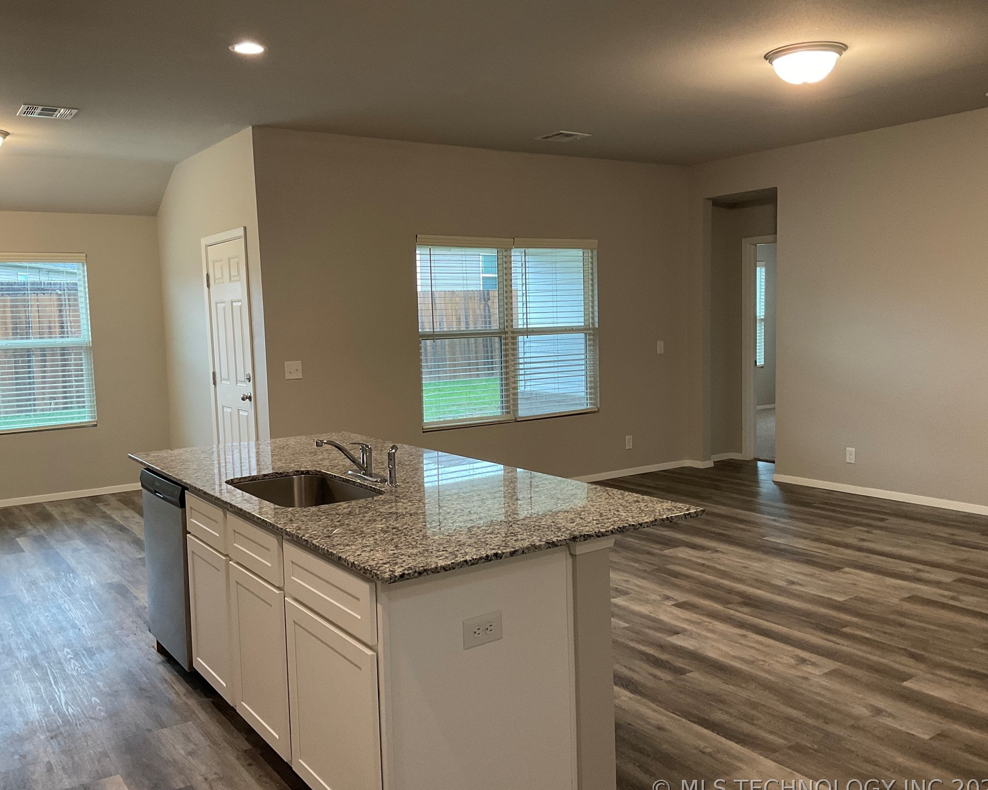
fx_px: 907
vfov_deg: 47.1
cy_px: 402
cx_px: 474
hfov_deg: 57.2
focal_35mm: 31
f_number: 1.8
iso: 80
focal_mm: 3
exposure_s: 1/60
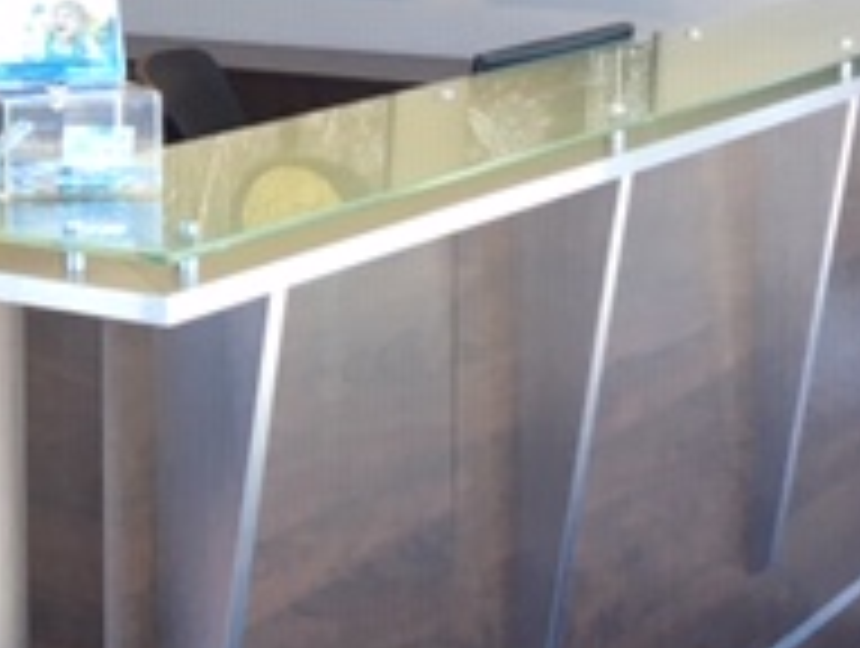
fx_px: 2414
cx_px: -405
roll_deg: +0.5
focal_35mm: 97
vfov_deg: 15.0
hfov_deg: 18.1
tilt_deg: -3.8
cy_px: -14
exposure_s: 1/15
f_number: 2.2
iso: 25
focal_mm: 4.15
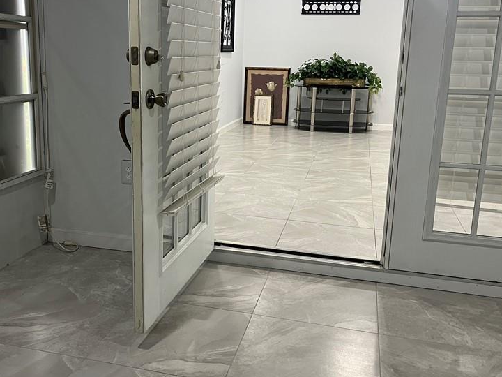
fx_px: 537
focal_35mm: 37
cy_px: 161
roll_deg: -0.9
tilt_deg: -12.7
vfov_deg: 38.6
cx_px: 211
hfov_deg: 49.9
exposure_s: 1/60
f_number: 1.6
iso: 100
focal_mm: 5.1
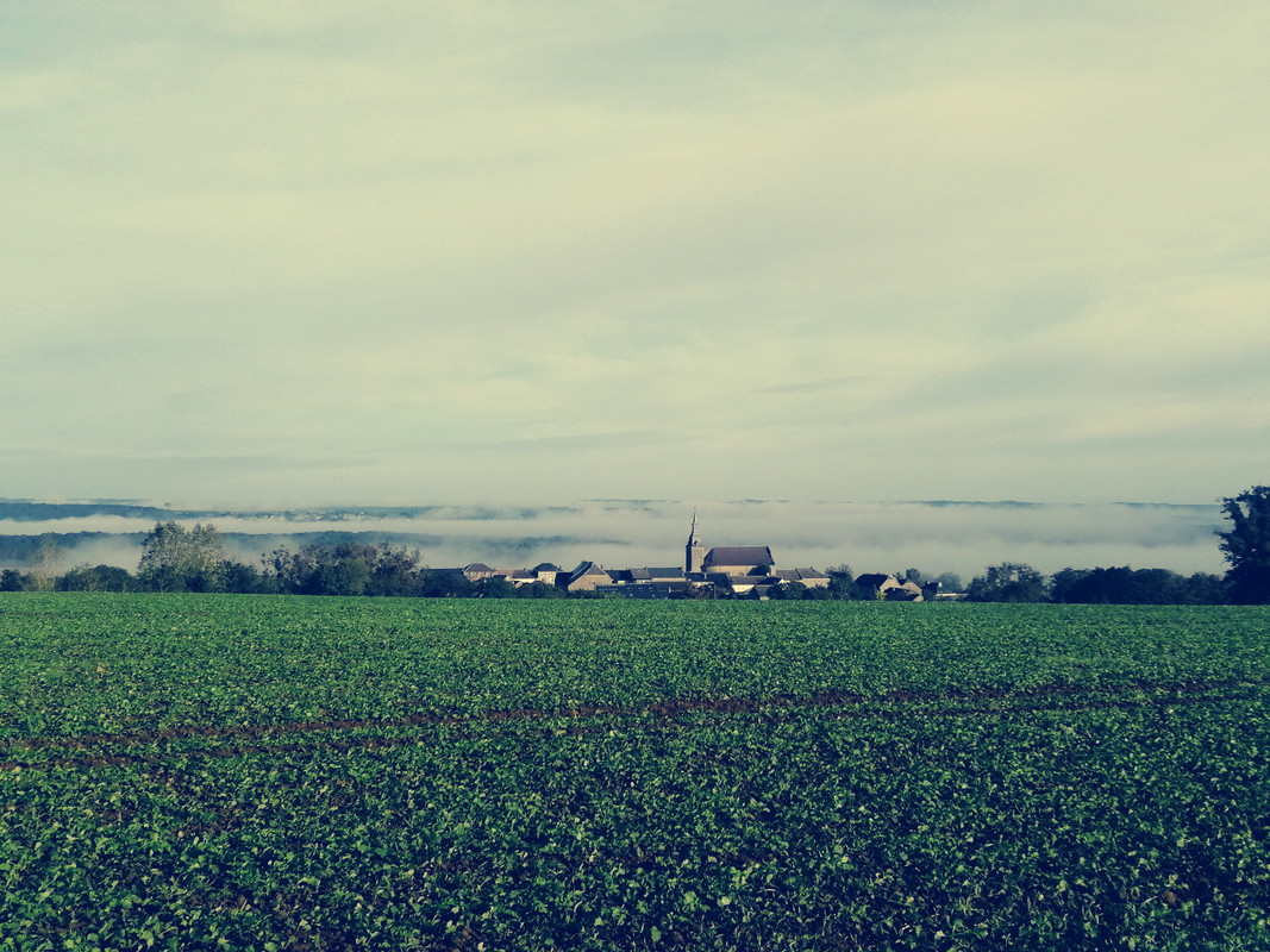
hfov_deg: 45.8
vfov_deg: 35.1
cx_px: 635
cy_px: 476
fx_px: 1504
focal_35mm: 41
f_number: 1.8
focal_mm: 3.6
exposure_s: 1/1835
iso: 50
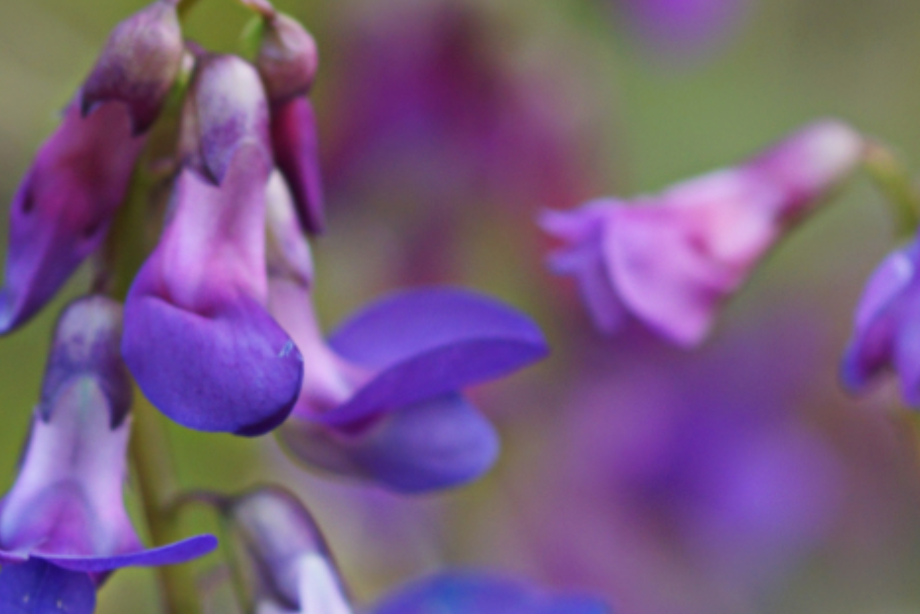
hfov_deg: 5.3
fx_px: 9867
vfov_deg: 3.6
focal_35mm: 386
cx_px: 853
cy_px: 594
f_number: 4
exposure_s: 1/160
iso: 200
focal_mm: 100
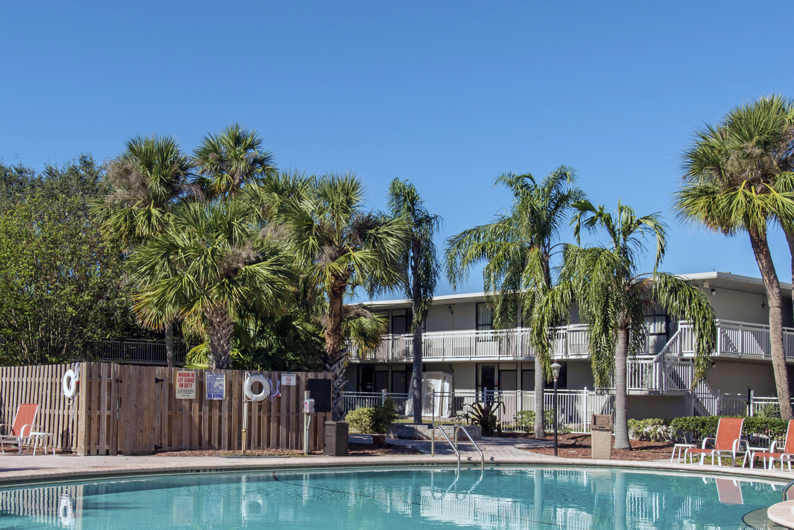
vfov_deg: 32.3
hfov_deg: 47.1
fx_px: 905
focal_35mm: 41
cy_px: 370
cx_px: 321
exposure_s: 1/500
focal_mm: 20
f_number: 11
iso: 400
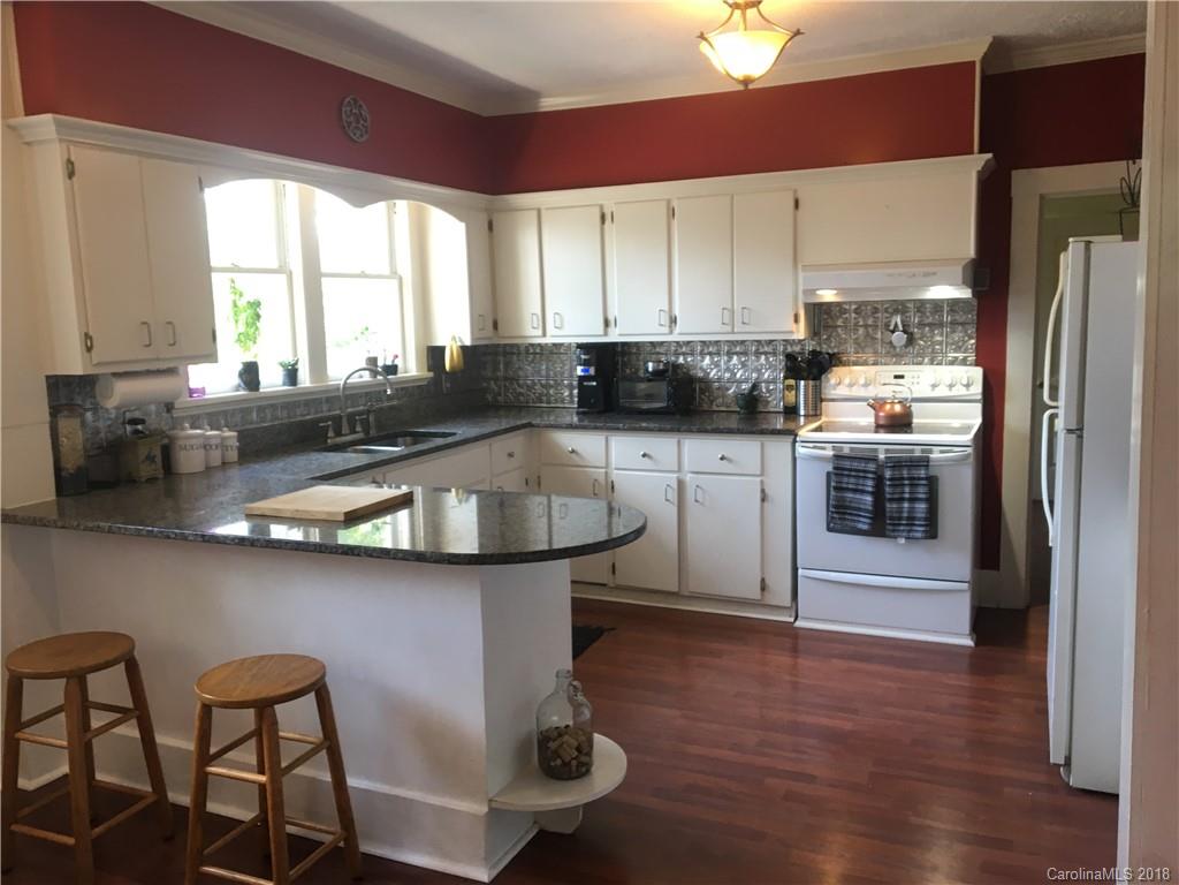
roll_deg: +1.1
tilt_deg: -7.5
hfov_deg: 61.7
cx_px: 590
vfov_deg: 48.2
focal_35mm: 29
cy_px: 442
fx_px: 988
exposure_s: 1/30
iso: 50
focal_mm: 4.15
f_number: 2.2
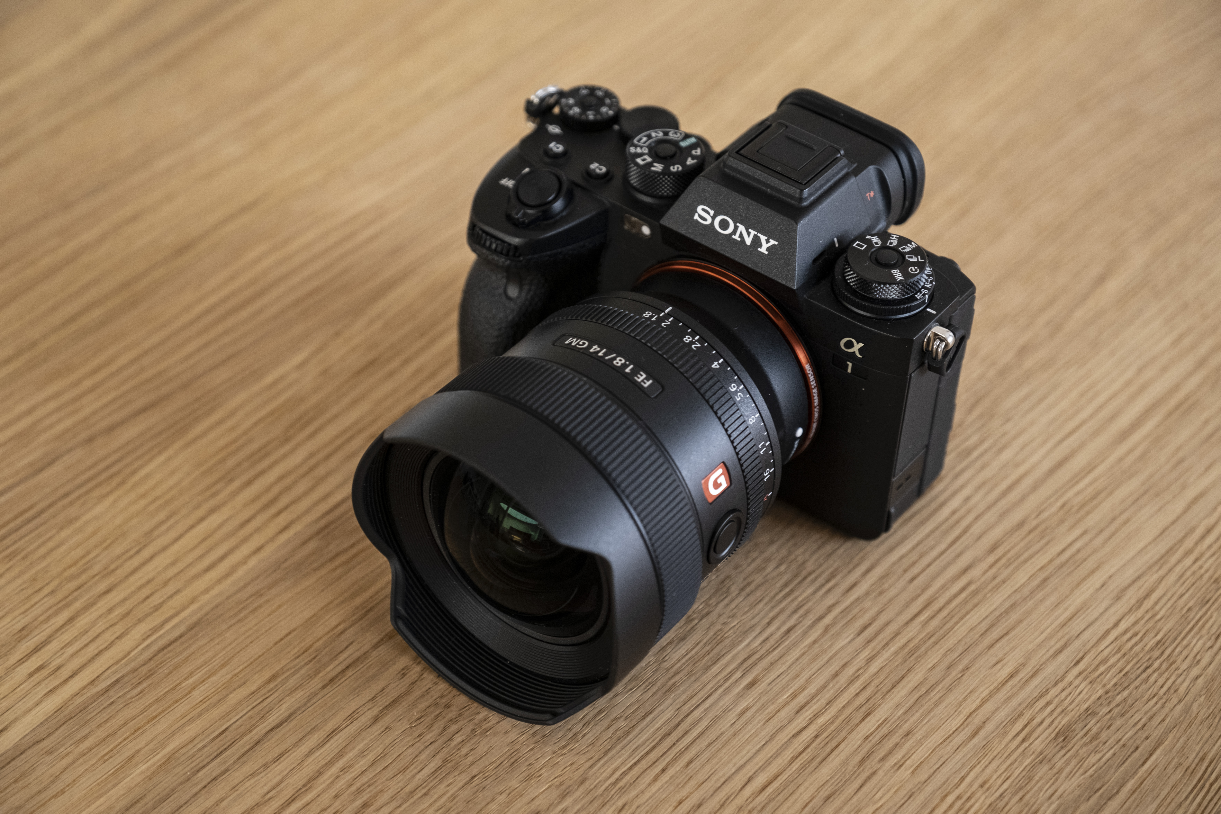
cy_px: 407
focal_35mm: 66
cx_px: 610
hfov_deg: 30.5
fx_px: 2238
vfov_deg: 20.6
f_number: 2.8
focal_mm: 44.1
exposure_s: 1/18
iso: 800
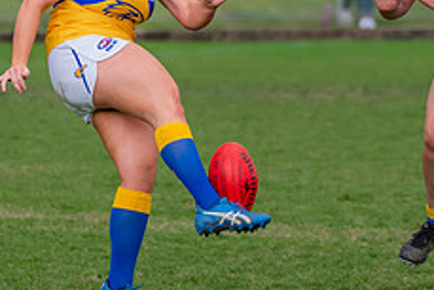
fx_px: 7600
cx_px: 285
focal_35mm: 630
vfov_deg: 2.2
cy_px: 25
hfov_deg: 3.3
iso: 900
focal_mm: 220
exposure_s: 1/1600
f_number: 5.3
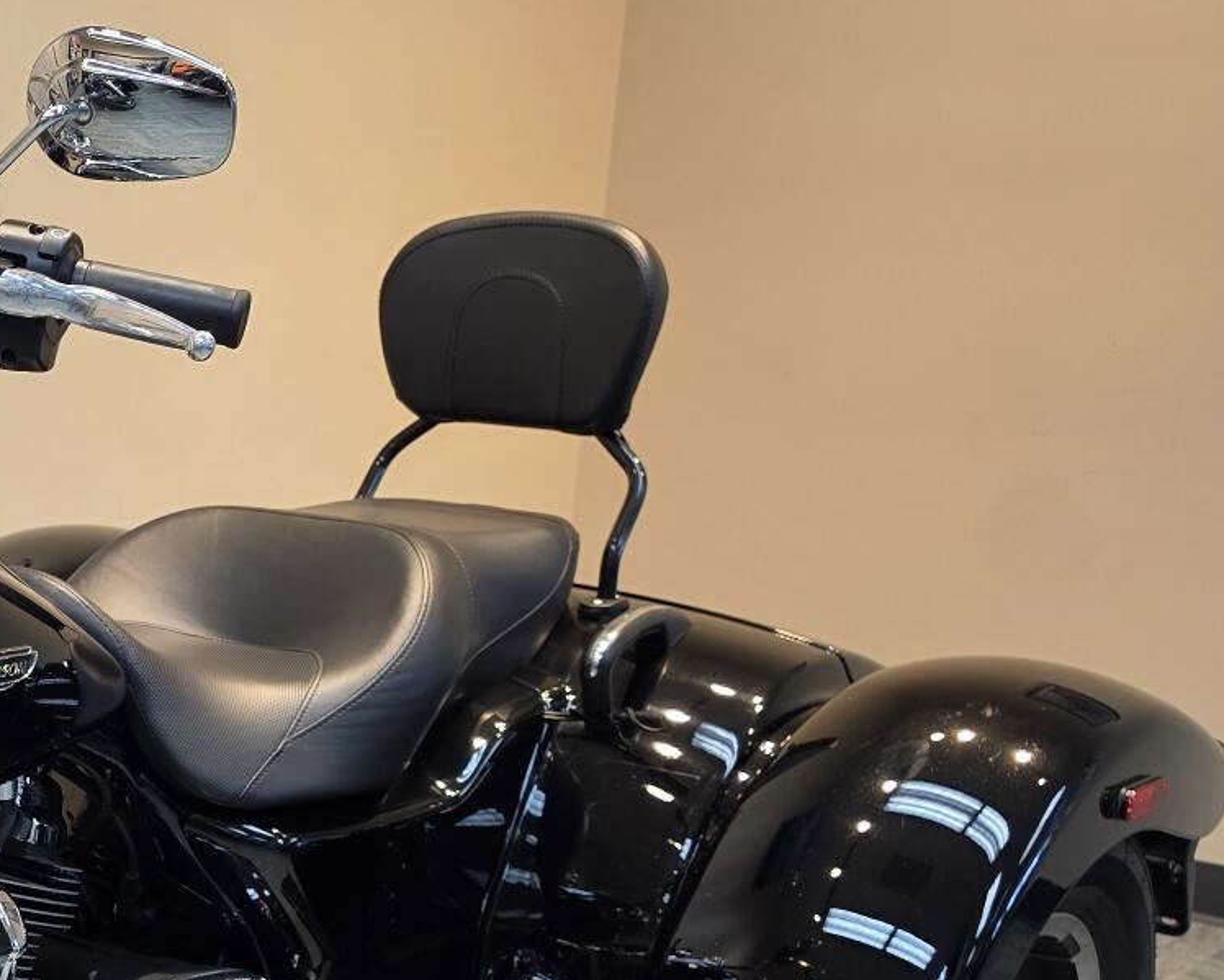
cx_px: -214
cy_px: 879
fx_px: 2174
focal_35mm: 60
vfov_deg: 24.7
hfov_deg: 27.9
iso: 100
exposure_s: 1/120
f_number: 1.4
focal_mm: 6.5
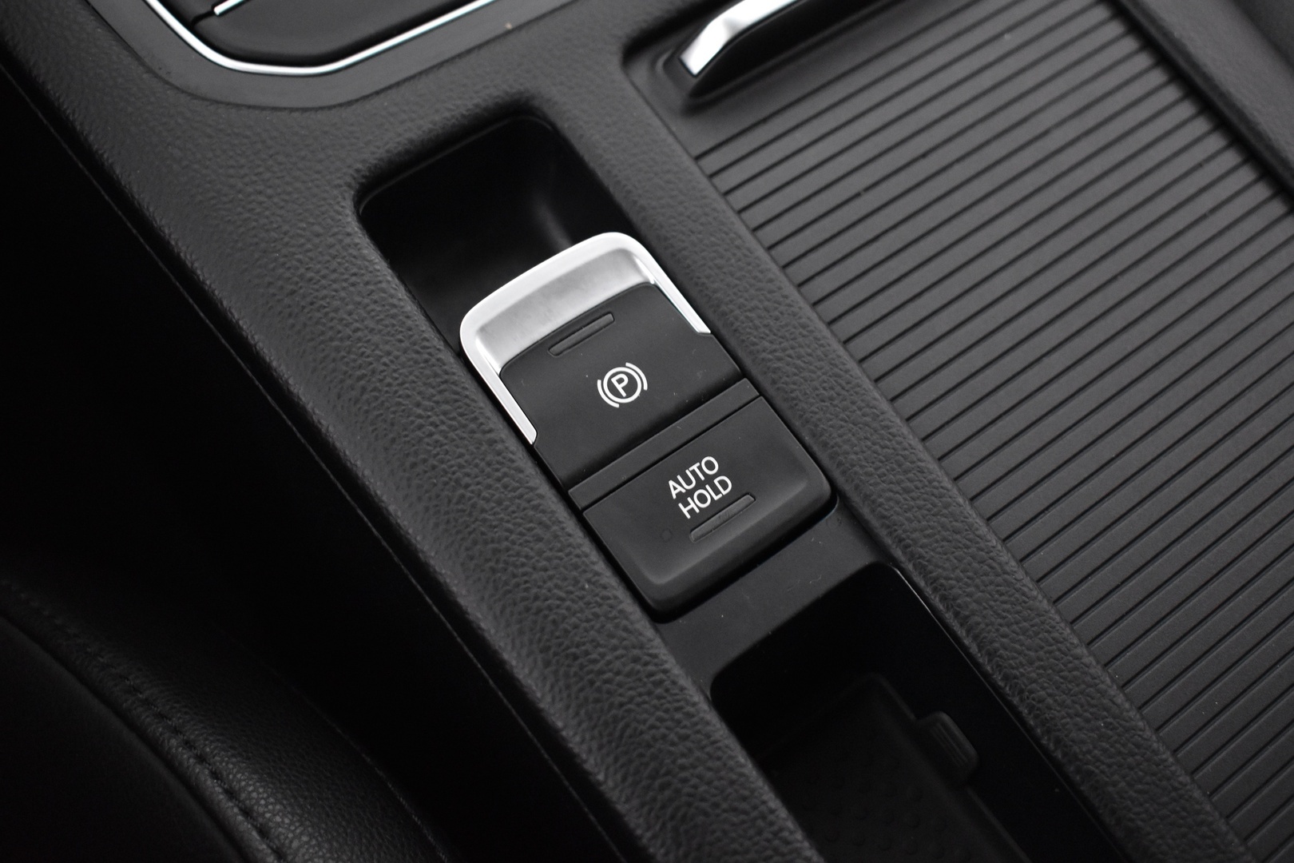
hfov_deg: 45.0
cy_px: 432
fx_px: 1563
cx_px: 647
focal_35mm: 44
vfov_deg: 30.8
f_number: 4.2
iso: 3200
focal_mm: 29
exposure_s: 1/20
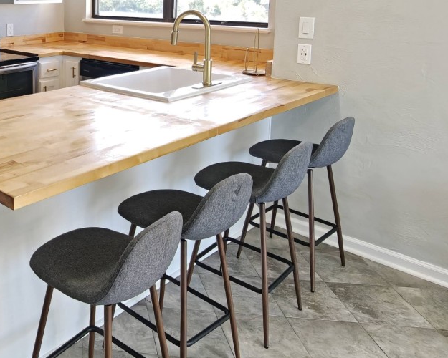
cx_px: 3
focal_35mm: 36
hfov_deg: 43.3
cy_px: 43
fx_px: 477
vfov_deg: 38.6
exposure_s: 1/120
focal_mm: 2.31
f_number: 2
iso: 250
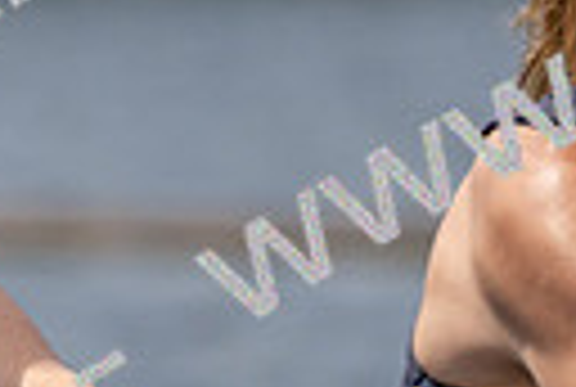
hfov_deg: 1.4
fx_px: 23254
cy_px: 394
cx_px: -130
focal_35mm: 1450
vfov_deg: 1.0
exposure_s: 1/1600
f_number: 6.3
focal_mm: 321
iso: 200
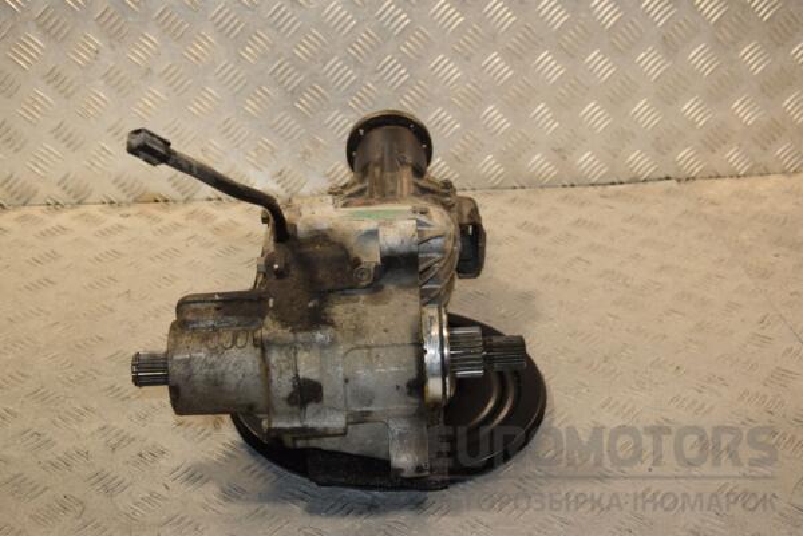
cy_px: 268
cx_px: 402
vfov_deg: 23.8
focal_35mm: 57
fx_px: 1271
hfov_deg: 35.1
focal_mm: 38
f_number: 6.3
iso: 800
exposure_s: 1/200
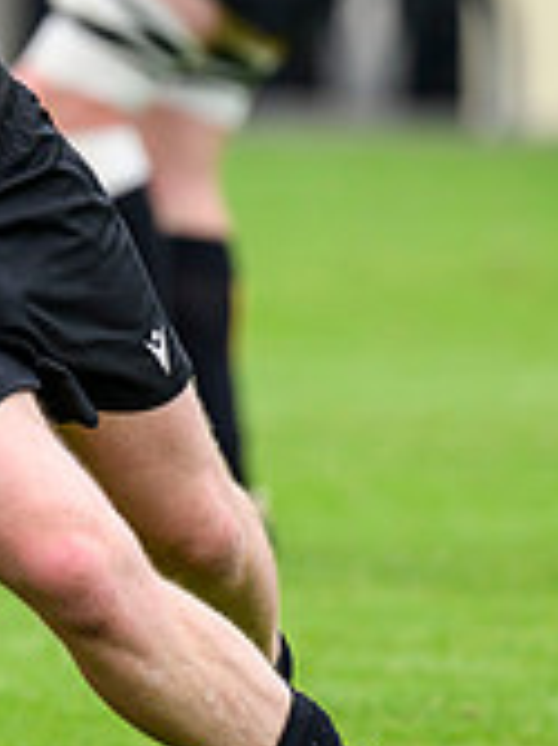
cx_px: -722
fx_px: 36305
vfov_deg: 1.2
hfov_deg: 0.9
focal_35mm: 1687
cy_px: 22
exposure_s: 1/1600
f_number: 3.5
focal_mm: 400
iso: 500
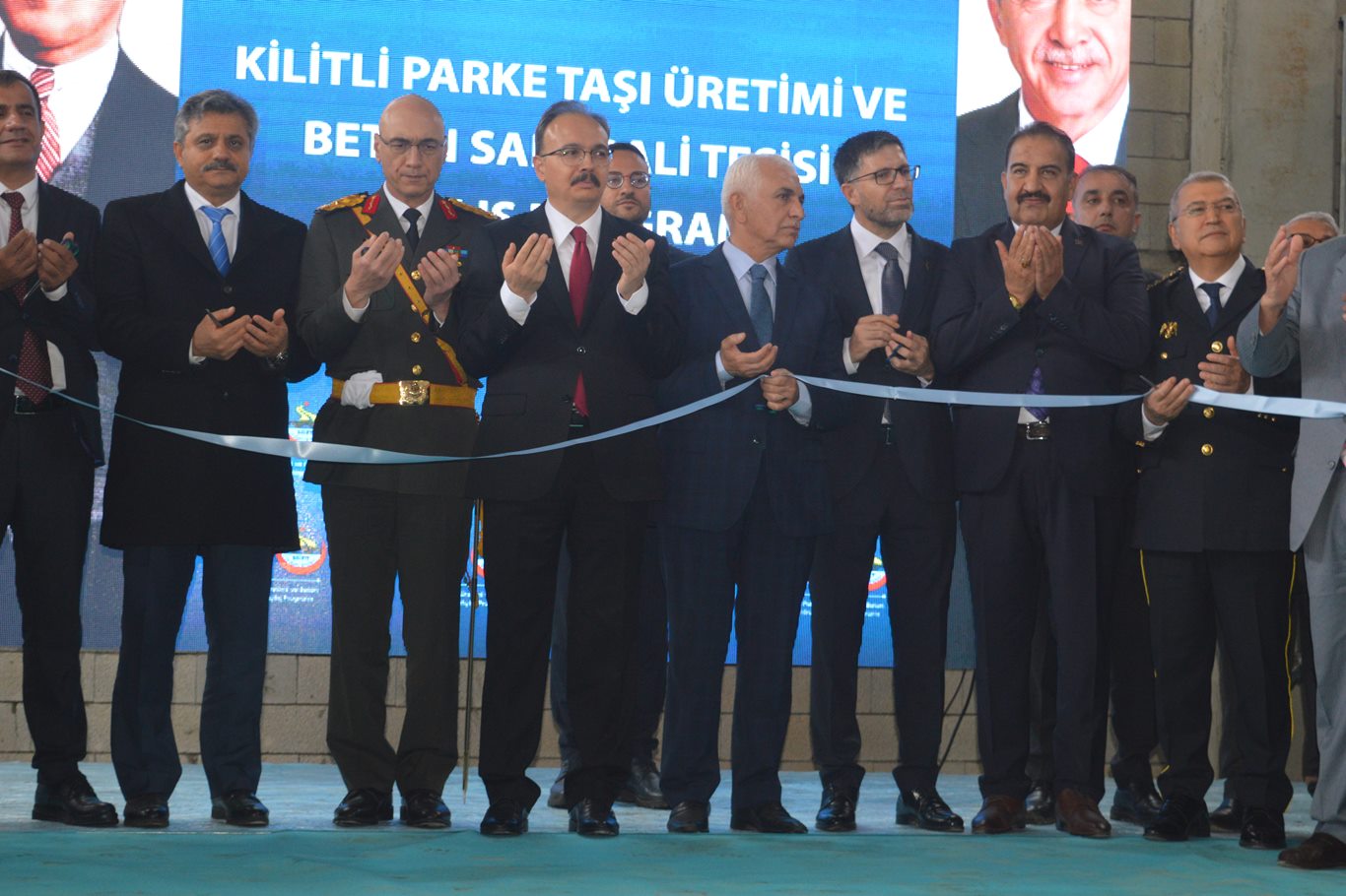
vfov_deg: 20.2
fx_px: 2523
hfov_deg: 29.9
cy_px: 448
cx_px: 673
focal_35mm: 68
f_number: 5
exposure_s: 1/60
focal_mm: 45
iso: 900
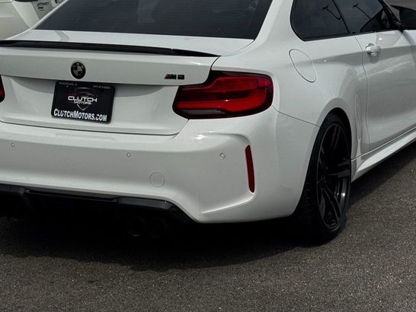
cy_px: 28
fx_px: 1082
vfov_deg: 16.2
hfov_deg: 21.7
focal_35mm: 90
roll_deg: -0.3
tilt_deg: -5.6
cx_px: 268
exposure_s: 1/9009
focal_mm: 6.76
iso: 80
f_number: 1.78
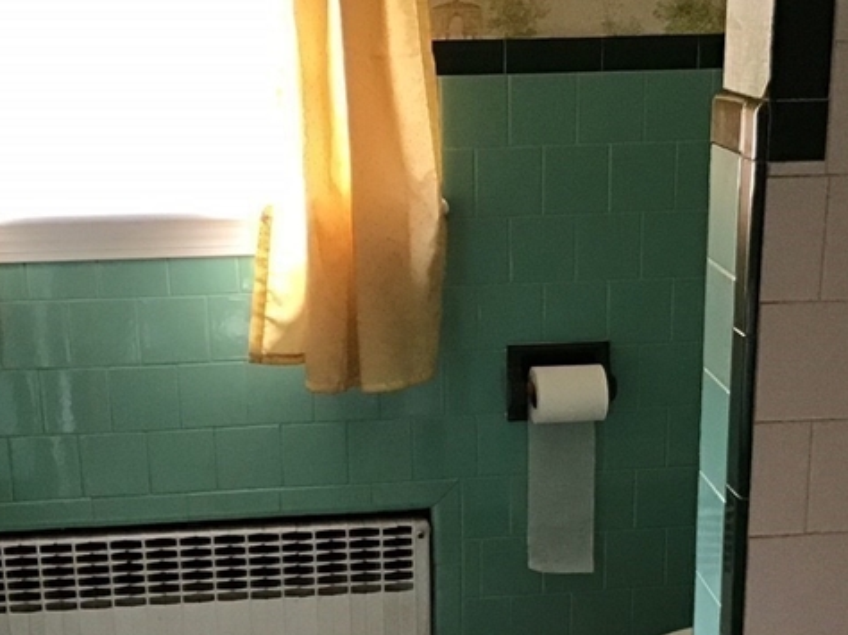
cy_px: 540
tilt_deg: -19.6
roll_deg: +2.2
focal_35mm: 67
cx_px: 463
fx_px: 1640
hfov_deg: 29.0
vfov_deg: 21.5
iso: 125
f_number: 2.4
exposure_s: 1/30
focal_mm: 3.3
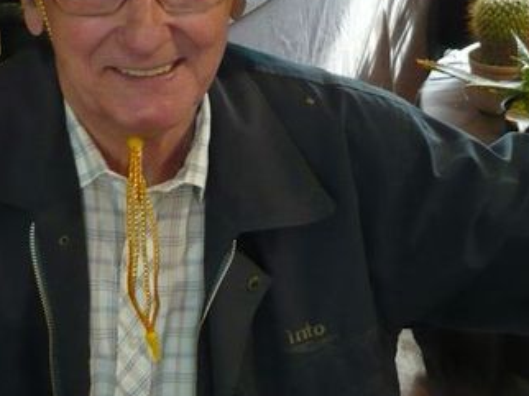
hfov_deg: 23.6
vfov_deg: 17.3
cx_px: 126
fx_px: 1252
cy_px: -58
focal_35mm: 82
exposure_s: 1/30
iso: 250
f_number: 2.8
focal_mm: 5.5
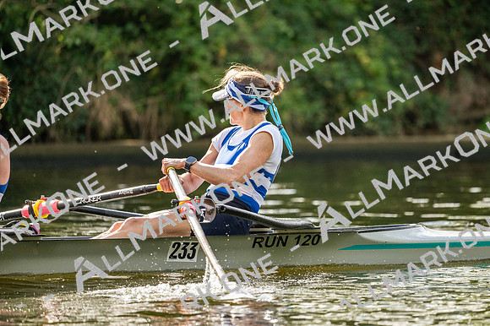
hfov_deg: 5.2
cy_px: 163
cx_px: 245
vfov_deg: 3.4
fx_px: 5442
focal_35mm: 400
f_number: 4.5
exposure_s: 1/2500
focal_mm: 400
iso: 1400
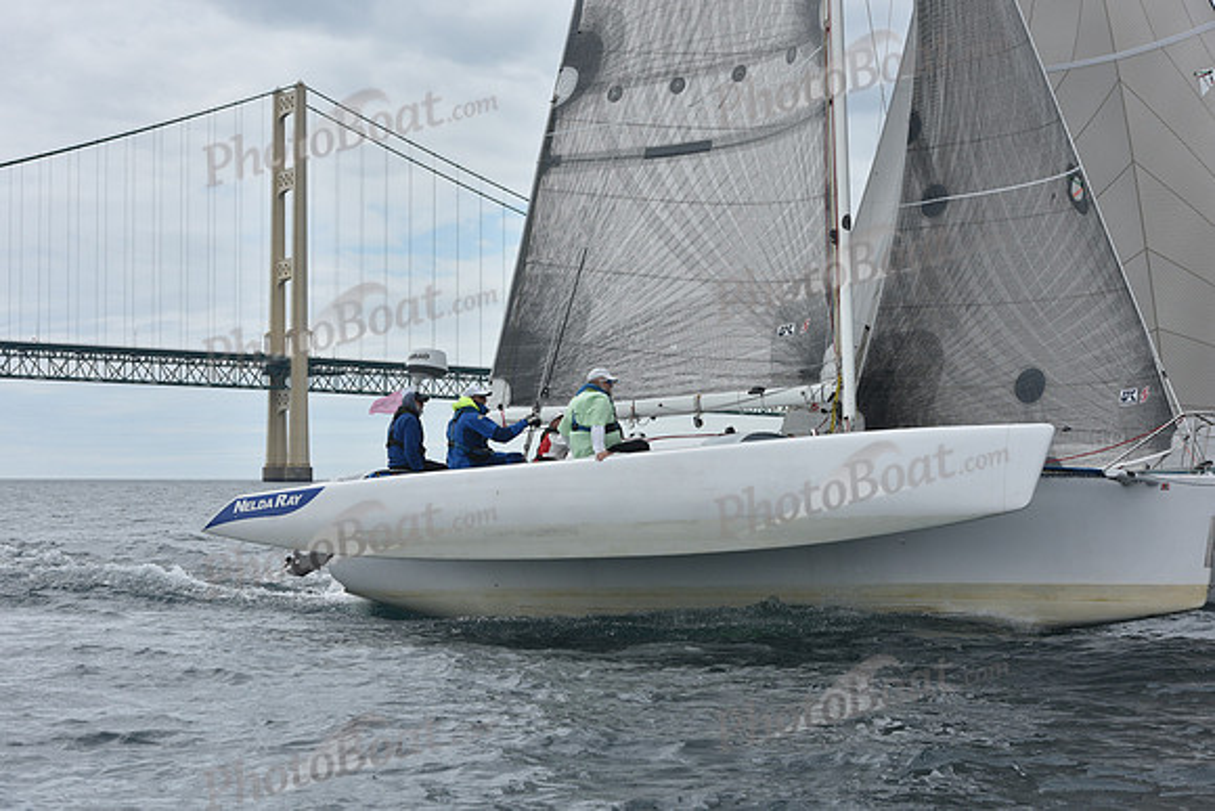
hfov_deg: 28.8
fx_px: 2363
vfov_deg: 19.5
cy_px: 406
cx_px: 608
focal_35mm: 70
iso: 250
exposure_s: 1/800
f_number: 10
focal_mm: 70
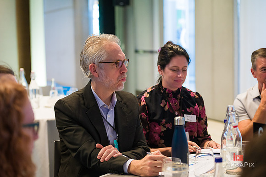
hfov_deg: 28.0
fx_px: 534
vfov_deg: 18.8
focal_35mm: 72
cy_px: 89
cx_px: 133
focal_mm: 70
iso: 3200
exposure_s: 1/200
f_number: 3.2
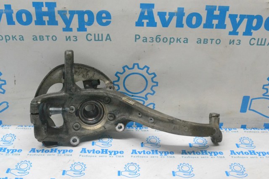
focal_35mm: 42
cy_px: 90
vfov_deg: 31.9
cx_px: 134
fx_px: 314
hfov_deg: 46.4
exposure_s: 1/160
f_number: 10
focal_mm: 28
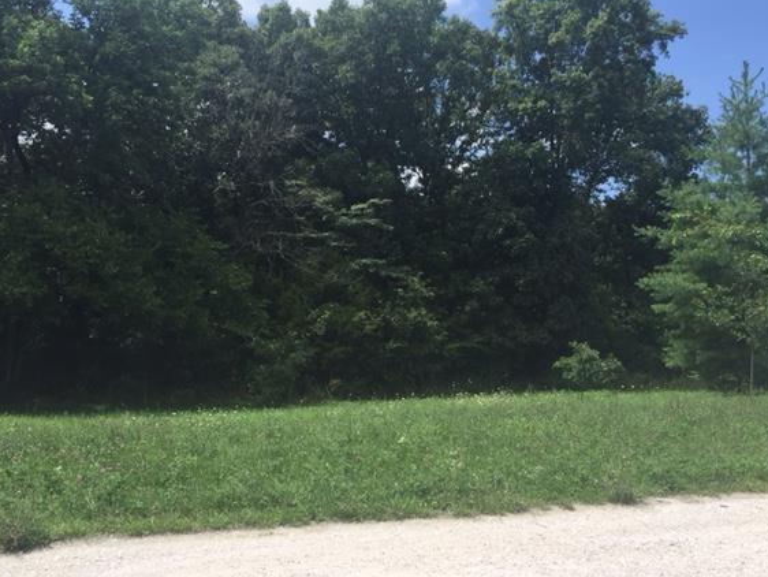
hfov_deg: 55.3
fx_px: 732
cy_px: 294
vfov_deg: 43.0
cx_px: 361
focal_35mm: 33
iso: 32
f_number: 2.2
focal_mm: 4.15
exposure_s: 1/1464
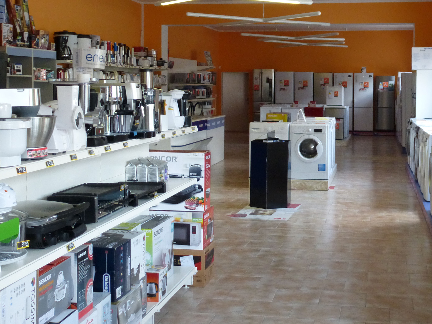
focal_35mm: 55
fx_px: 686
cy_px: 107
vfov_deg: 26.4
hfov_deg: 34.8
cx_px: 261
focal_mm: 6.8
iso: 400
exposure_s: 1/60
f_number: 3.8
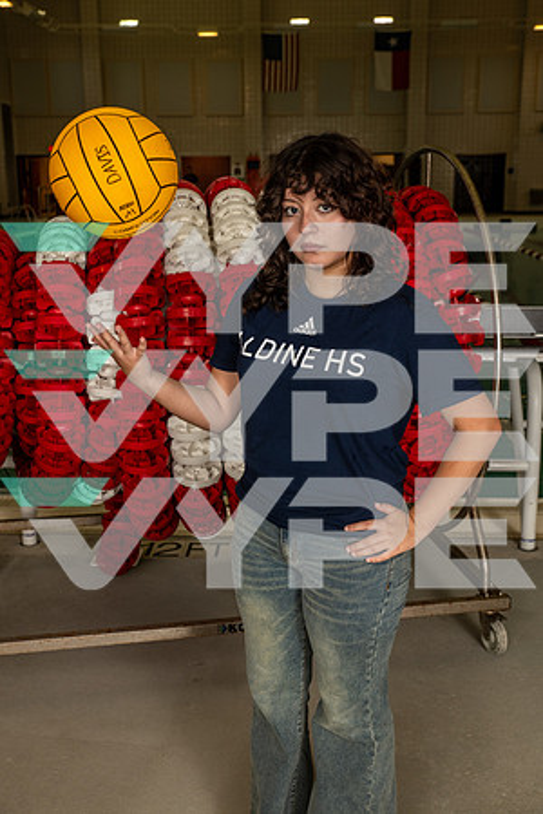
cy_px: 407
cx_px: 272
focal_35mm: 46
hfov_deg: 29.2
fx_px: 1041
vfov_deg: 42.7
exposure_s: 1/250
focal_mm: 46
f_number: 7.1
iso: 500
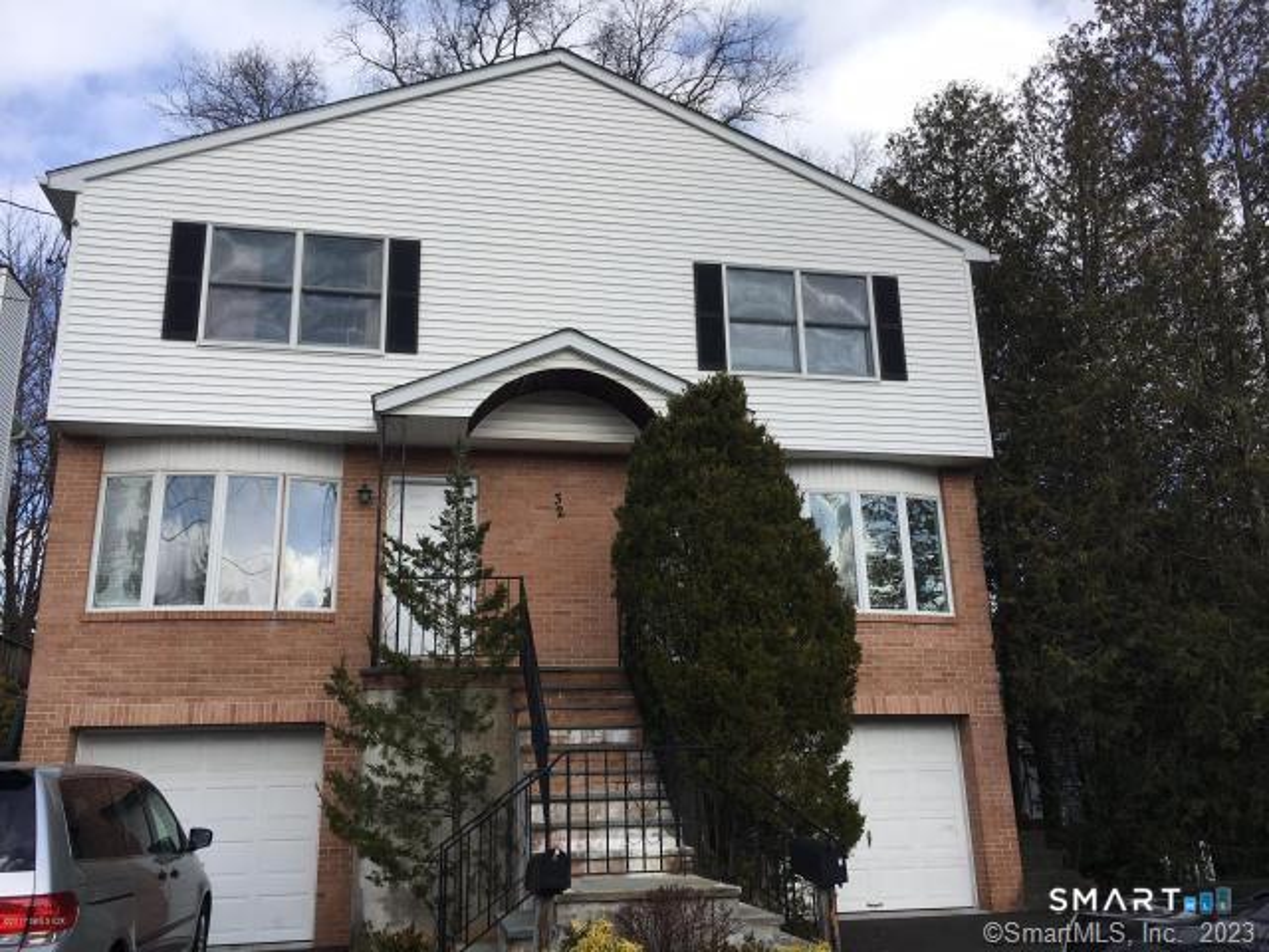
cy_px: 476
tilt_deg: +15.5
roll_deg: +2.0
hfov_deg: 61.7
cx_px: 634
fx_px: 1063
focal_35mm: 29
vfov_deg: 48.2
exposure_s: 1/962
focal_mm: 4.15
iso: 25
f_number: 2.2
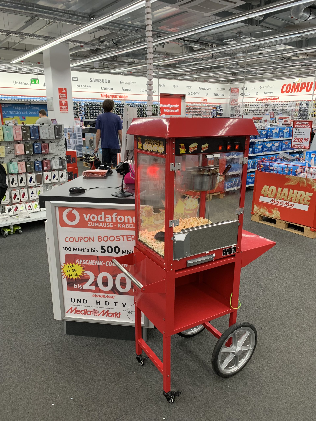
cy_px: 210
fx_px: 316
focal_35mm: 26
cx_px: 158
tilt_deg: -15.9
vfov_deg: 67.3
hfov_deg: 53.1
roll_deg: +0.2
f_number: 1.8
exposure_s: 1/76
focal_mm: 4.25
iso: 100
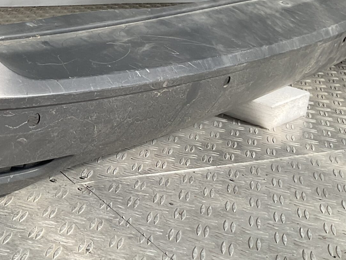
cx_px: -12
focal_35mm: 69
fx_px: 690
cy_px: 36
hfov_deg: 26.4
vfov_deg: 20.9
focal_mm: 3
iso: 16
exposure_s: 1/389
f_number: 1.8
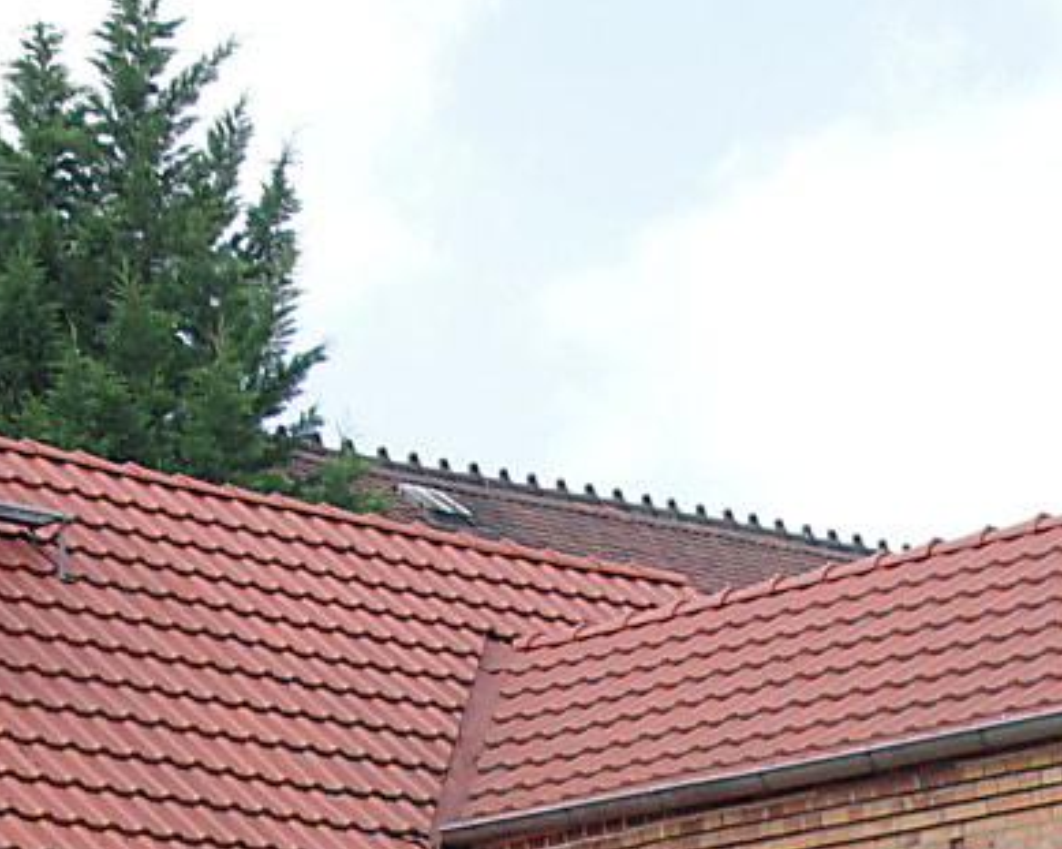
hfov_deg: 11.7
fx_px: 5122
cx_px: 1155
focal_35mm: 163
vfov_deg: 9.2
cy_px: 1269
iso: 100
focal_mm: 21.88
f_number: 8
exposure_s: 1/125
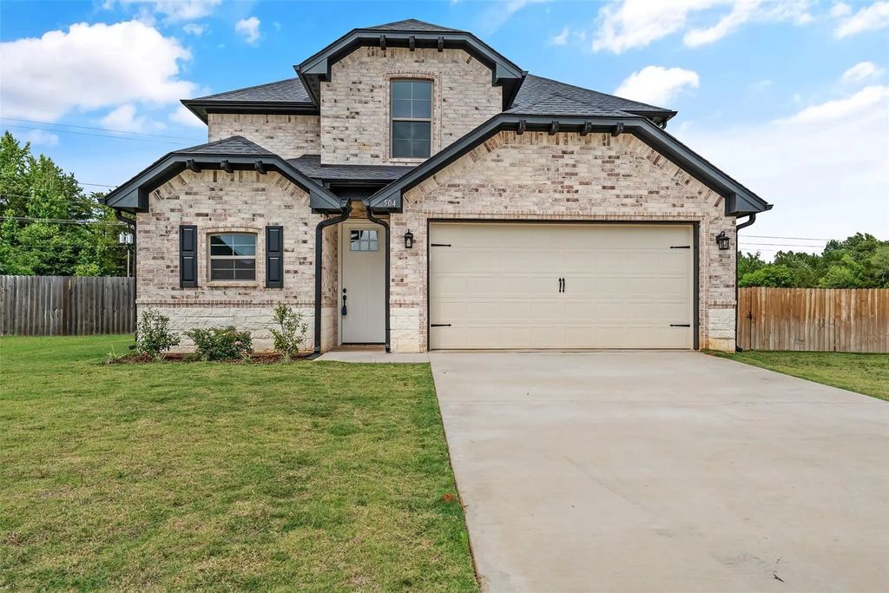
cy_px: 296
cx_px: 444
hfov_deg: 76.1
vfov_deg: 55.1
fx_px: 568
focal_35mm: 23
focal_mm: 23
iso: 800
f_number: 8
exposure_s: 1/2500
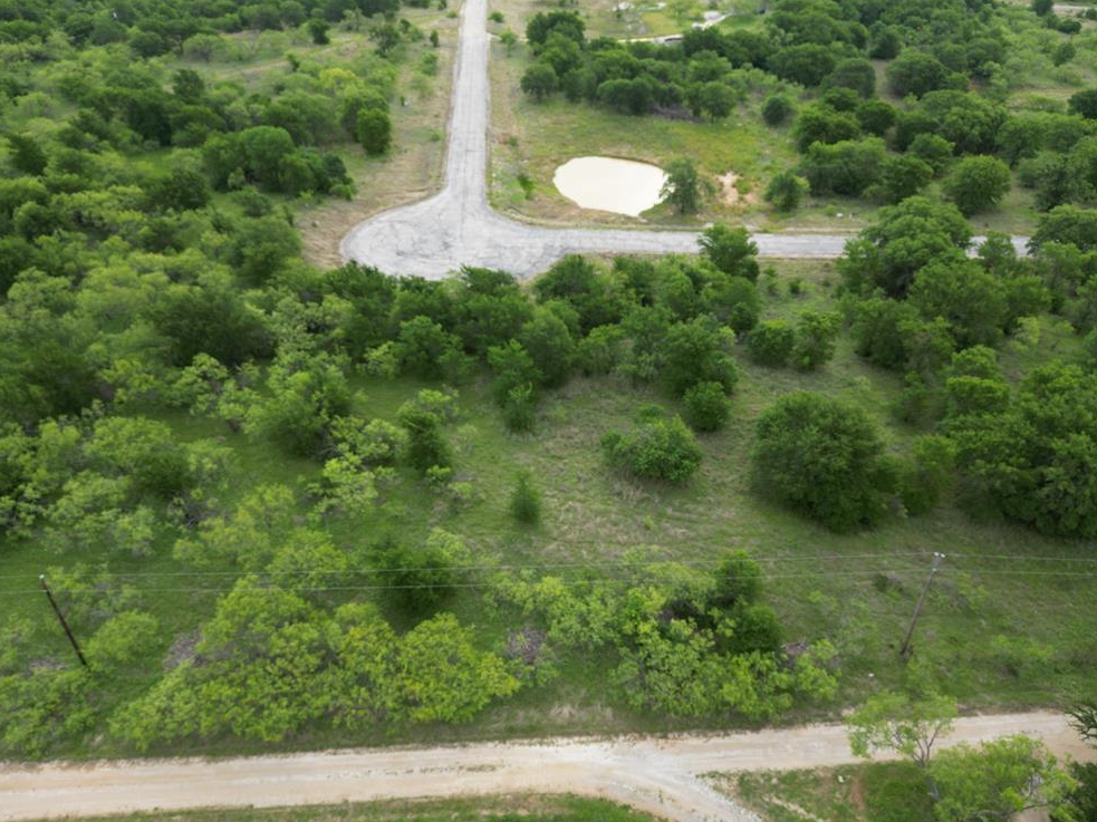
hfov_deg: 69.4
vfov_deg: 54.9
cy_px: 418
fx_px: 792
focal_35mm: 25
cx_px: 529
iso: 110
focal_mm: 6.72
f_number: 1.7
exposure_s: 1/800
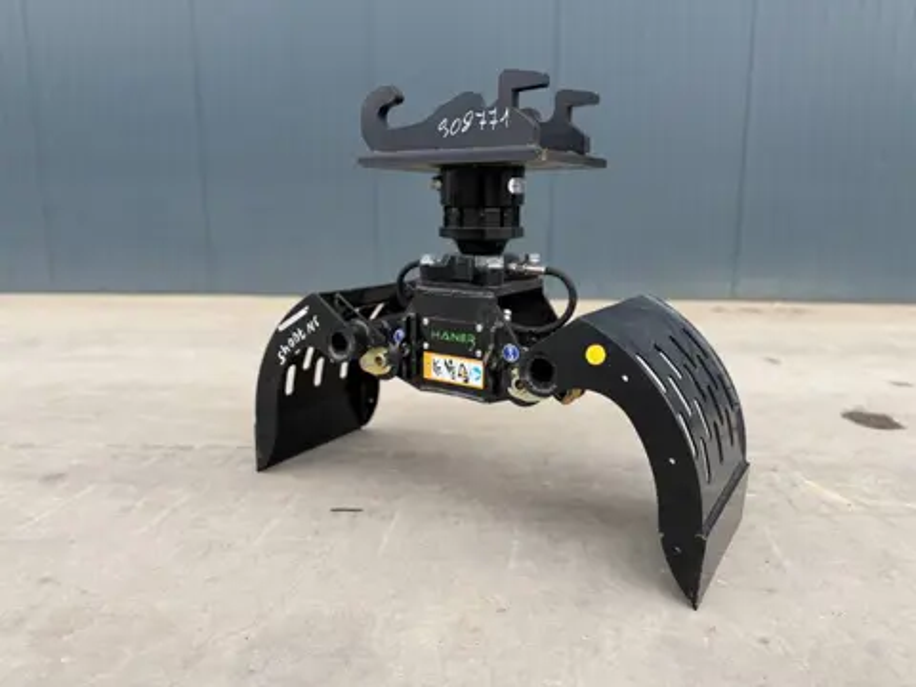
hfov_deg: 71.6
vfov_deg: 56.8
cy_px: 344
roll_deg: -0.1
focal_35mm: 24
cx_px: 458
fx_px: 635
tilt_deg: -9.6
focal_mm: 6.76
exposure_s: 1/943
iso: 80
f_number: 1.78
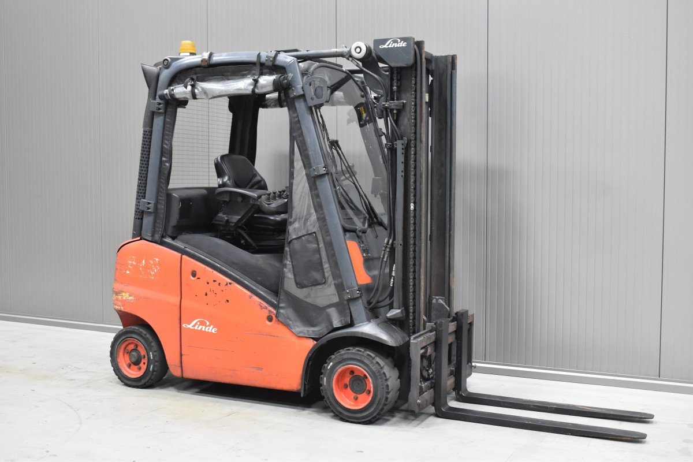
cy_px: 231
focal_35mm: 42
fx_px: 808
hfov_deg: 46.4
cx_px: 346
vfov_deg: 31.9
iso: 2000
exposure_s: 1/25
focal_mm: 28
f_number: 5.6
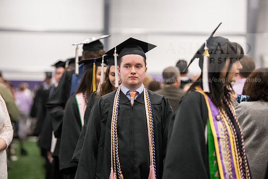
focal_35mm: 140
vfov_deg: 9.8
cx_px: 134
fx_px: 1042
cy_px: 90
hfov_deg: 14.7
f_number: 3.2
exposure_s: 1/200
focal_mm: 140
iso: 3200
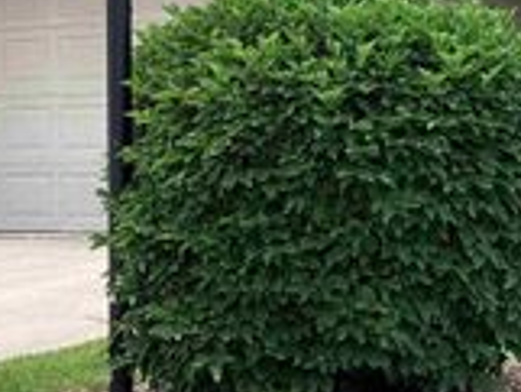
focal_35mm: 96
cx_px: 505
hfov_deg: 19.9
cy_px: 199
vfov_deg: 15.4
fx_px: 1446
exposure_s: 1/646
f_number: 2.4
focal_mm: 3.3
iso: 25
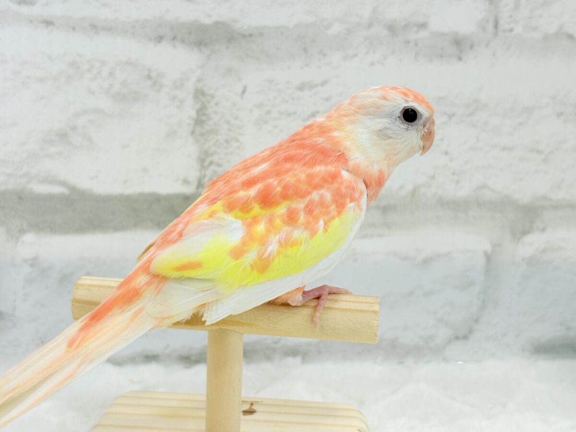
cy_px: 216
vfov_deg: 28.0
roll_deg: -1.5
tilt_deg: -9.5
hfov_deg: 36.8
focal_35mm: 52
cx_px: 288
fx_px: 865
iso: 40
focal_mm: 5.96
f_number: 1.6
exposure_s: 1/50
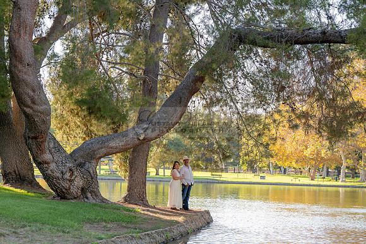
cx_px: 183
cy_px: 122
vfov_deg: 14.1
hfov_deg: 21.0
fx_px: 986
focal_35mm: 97
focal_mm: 97
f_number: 5.6
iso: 200
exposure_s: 1/200
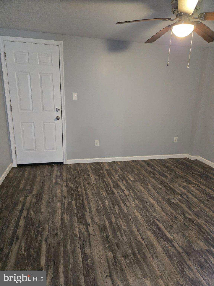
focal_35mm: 23
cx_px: 107
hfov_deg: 58.9
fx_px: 190
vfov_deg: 73.9
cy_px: 143
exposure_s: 1/60
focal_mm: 5.4
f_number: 1.8
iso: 800
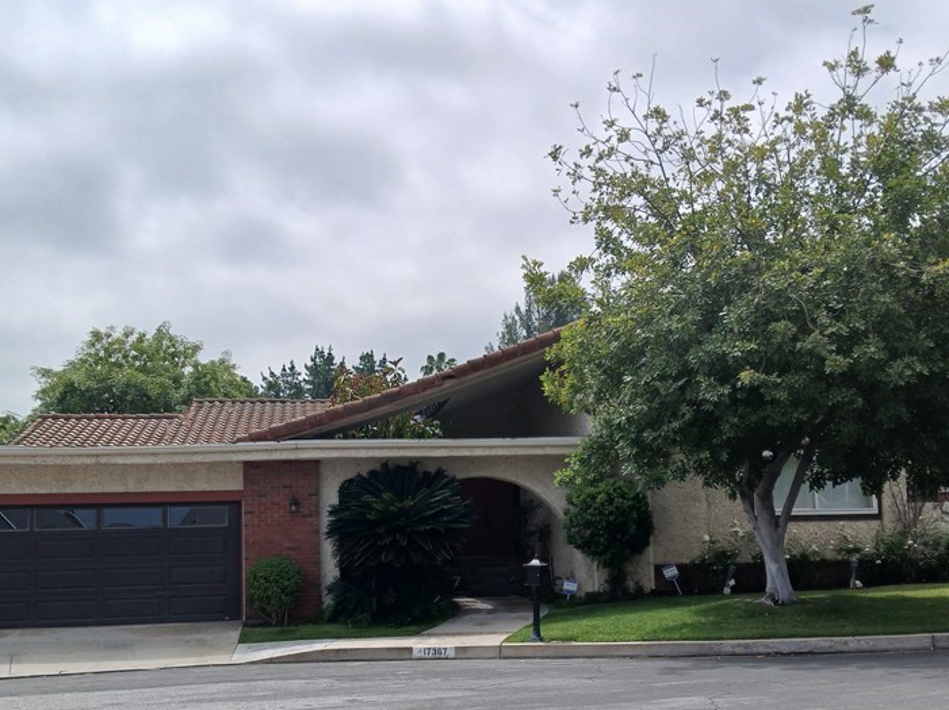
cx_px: 443
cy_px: 486
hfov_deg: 49.0
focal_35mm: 38
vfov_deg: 37.2
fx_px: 1041
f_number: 1.8
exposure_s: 1/1385
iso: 20
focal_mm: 3.98
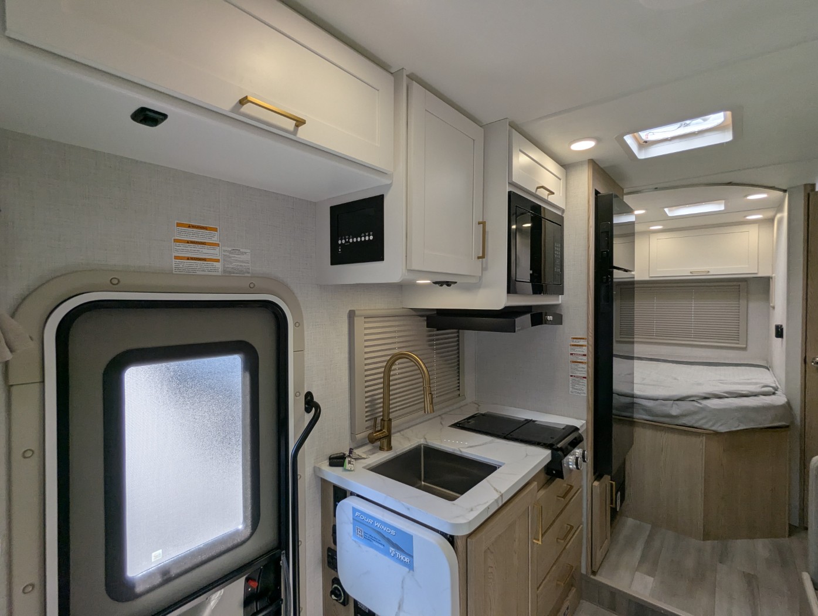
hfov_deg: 94.4
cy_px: 308
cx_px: 409
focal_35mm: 16
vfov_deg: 78.2
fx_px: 379
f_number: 2.2
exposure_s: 1/232
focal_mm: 2.35
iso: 58
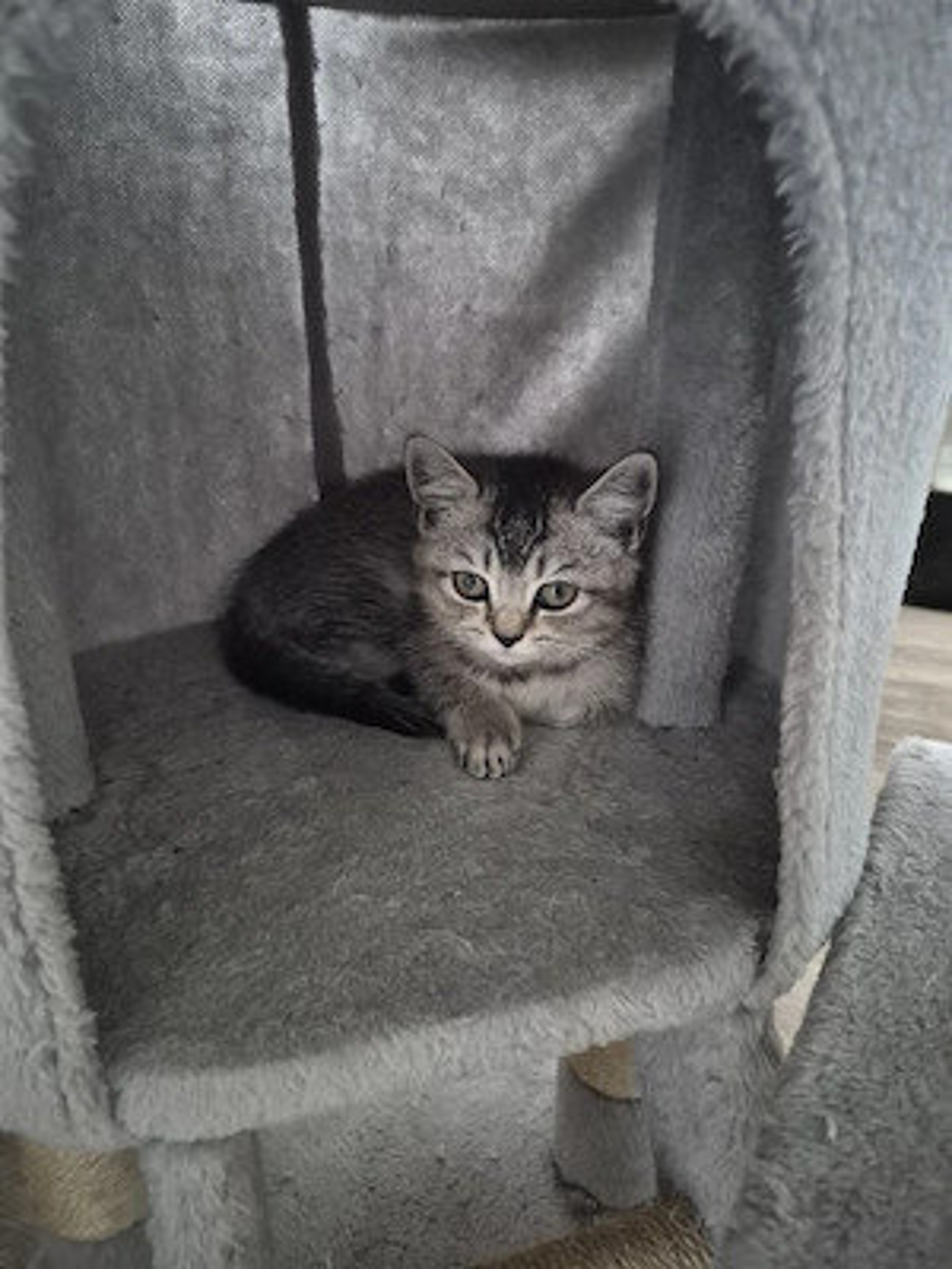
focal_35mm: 23
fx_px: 843
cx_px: 476
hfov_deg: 58.9
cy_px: 634
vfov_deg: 73.9
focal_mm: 5.4
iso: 1250
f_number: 1.8
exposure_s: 1/20
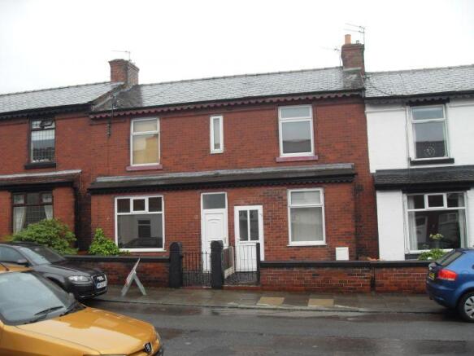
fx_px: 465
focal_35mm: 34
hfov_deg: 54.0
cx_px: 237
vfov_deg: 41.8
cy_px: 178
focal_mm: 6.3
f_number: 7
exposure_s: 1/60
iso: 80
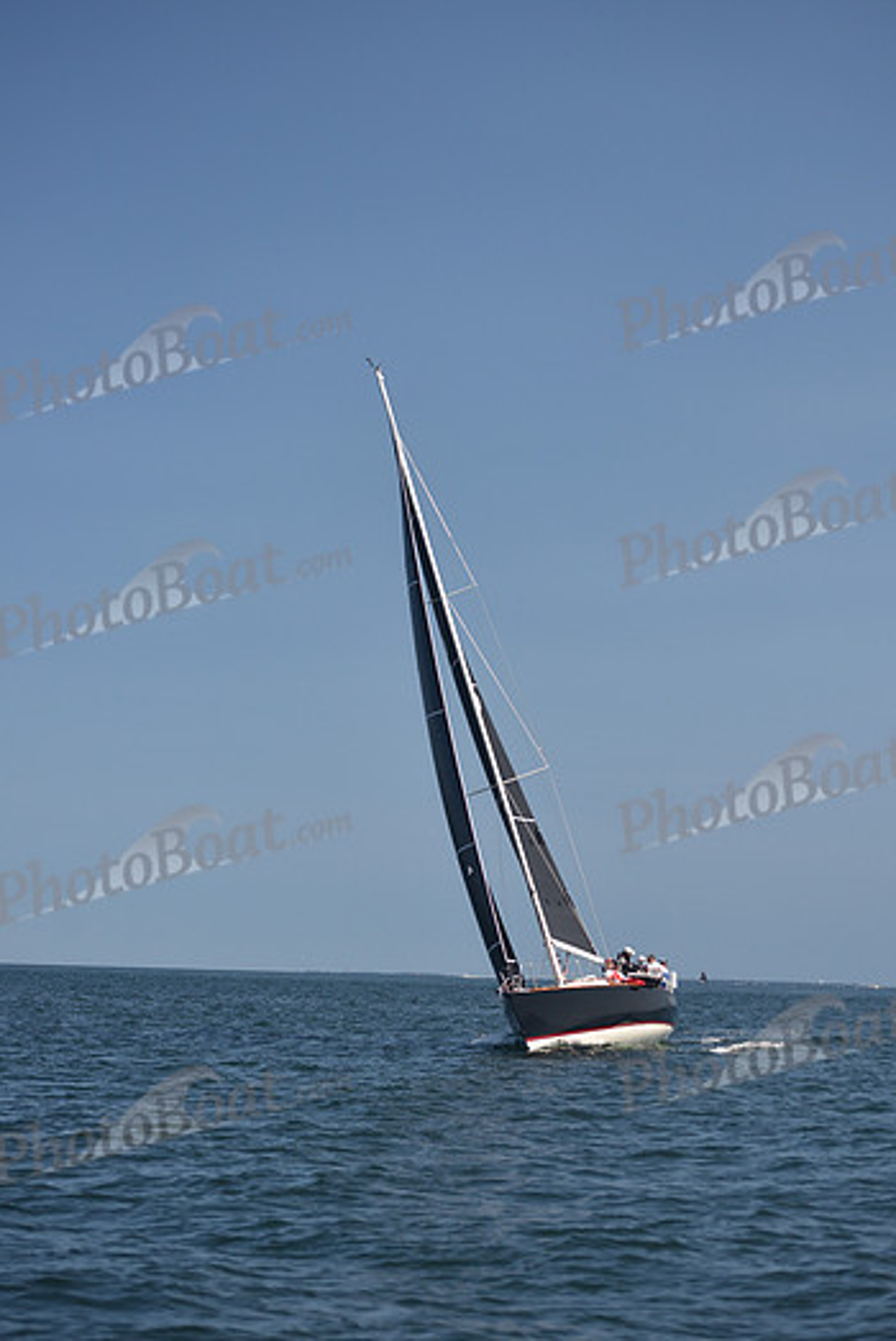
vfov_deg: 24.5
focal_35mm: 83
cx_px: 485
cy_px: 691
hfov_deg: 16.5
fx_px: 3094
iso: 250
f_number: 3.2
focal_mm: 75
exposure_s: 1/2000
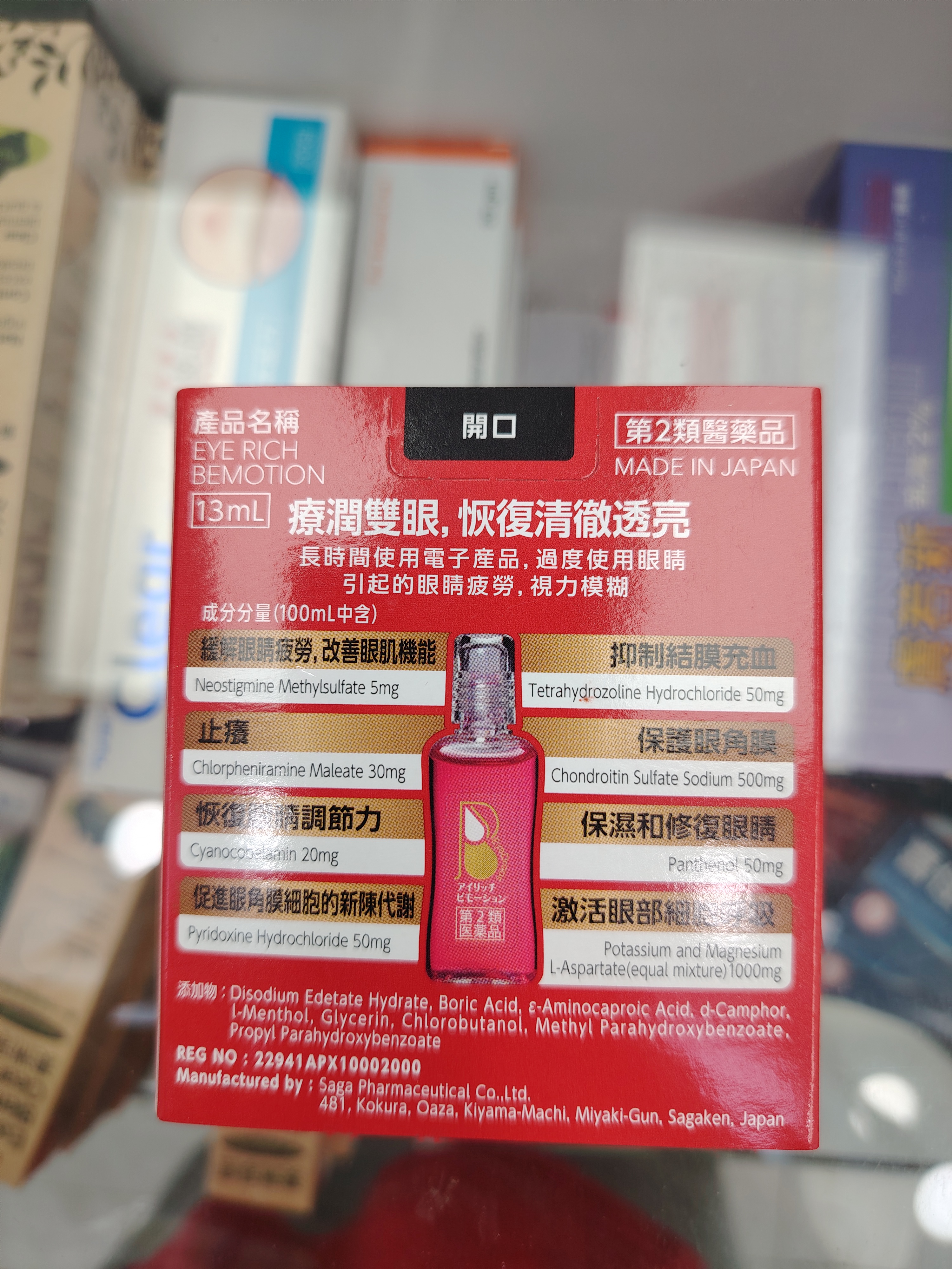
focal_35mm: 24
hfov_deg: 56.8
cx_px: 476
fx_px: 880
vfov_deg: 71.6
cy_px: 634
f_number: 1.75
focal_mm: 5.25
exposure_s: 1/100
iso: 213
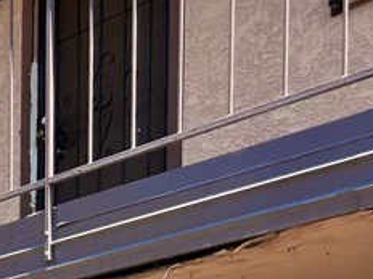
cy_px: 601
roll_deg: +0.1
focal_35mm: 115
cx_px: -235
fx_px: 1239
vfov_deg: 11.3
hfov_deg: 15.4
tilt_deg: -1.4
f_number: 1.5
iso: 50
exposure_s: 1/2762
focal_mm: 5.7
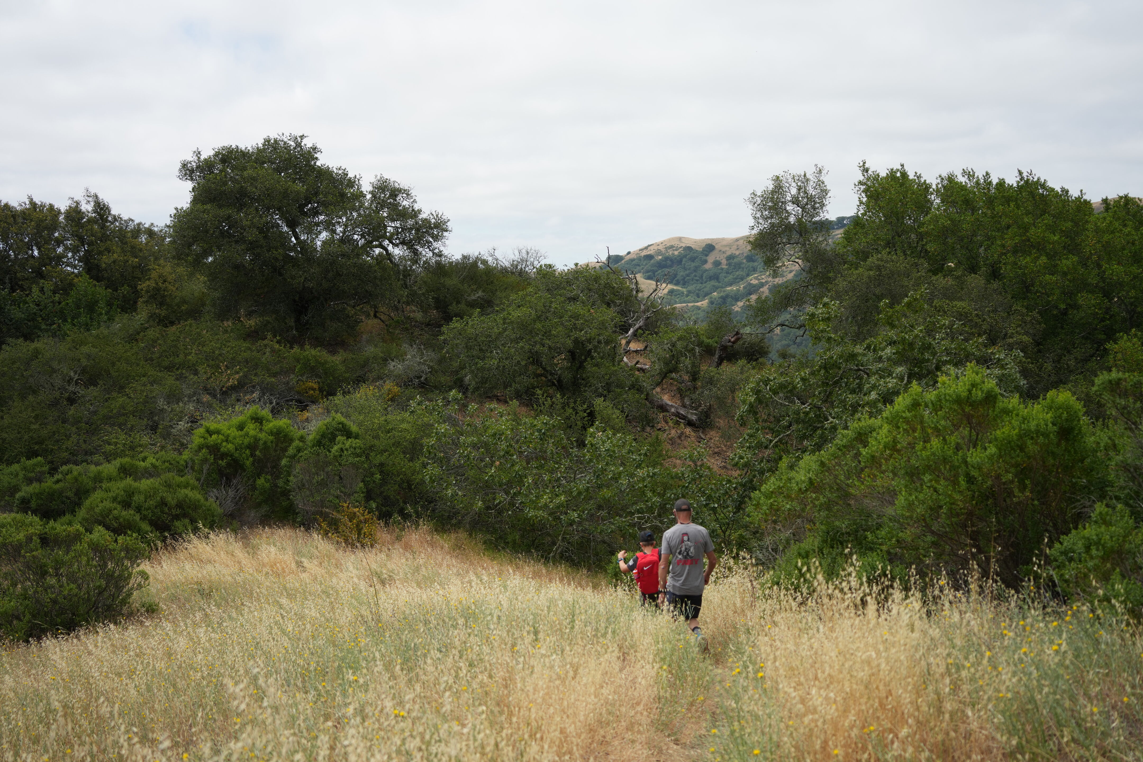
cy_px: 381
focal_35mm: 50
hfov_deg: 39.6
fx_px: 1587
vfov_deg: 27.0
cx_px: 572
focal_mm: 50
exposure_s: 1/1250
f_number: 4.5
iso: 200
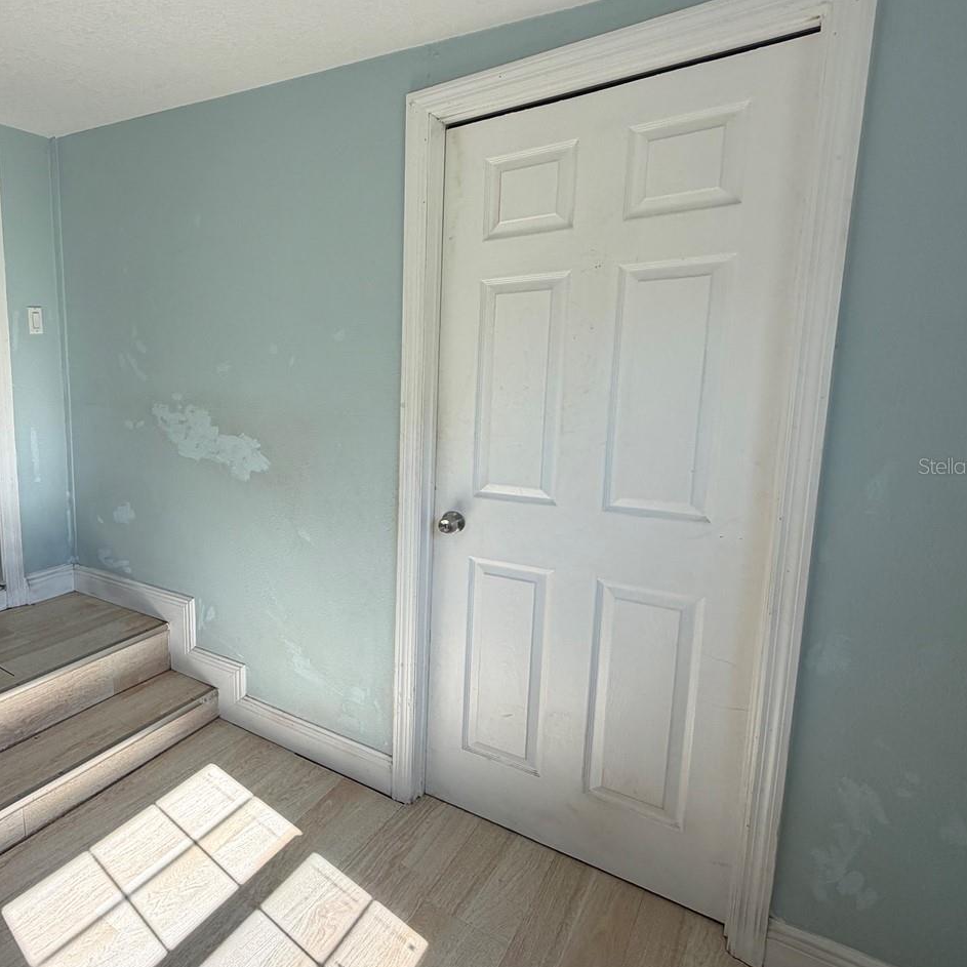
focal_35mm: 21
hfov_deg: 65.7
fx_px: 664
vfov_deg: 72.1
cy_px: 466
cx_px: 195
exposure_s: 1/191
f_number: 2.2
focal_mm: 2.22
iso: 50
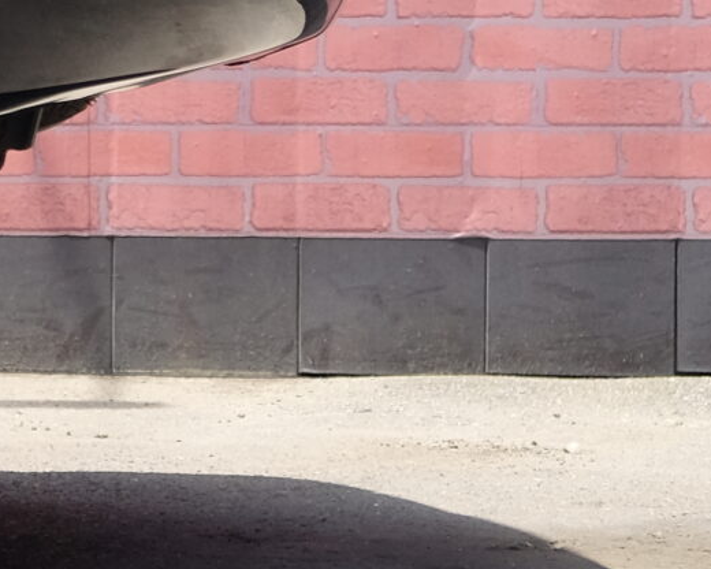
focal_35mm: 319
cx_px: -909
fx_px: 6713
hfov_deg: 5.9
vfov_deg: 4.8
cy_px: -299
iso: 400
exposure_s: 1/340
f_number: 5.6
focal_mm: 46.3
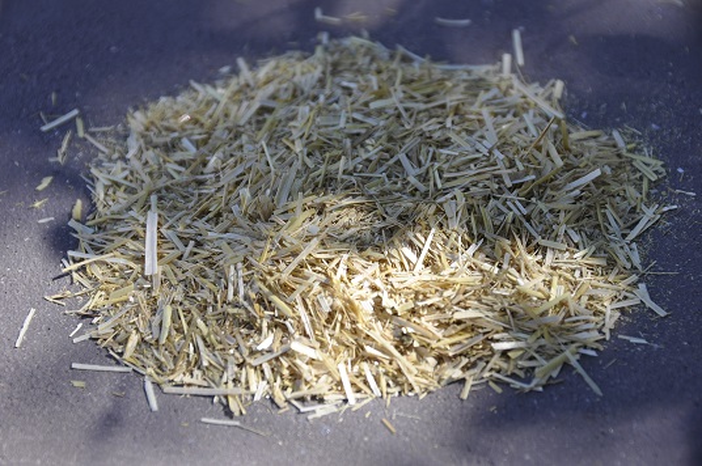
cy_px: 233
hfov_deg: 14.4
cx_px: 351
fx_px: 2775
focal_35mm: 142
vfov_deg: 9.6
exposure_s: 1/250
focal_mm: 95
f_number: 8
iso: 200
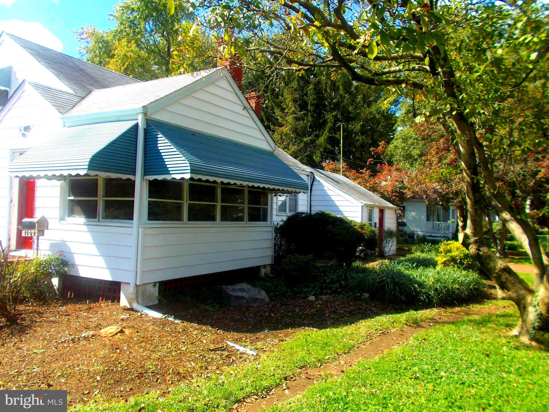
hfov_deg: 60.0
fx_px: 476
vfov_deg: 46.8
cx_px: 274
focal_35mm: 30
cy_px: 206
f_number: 3.4
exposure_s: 1/400
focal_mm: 5.3
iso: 80
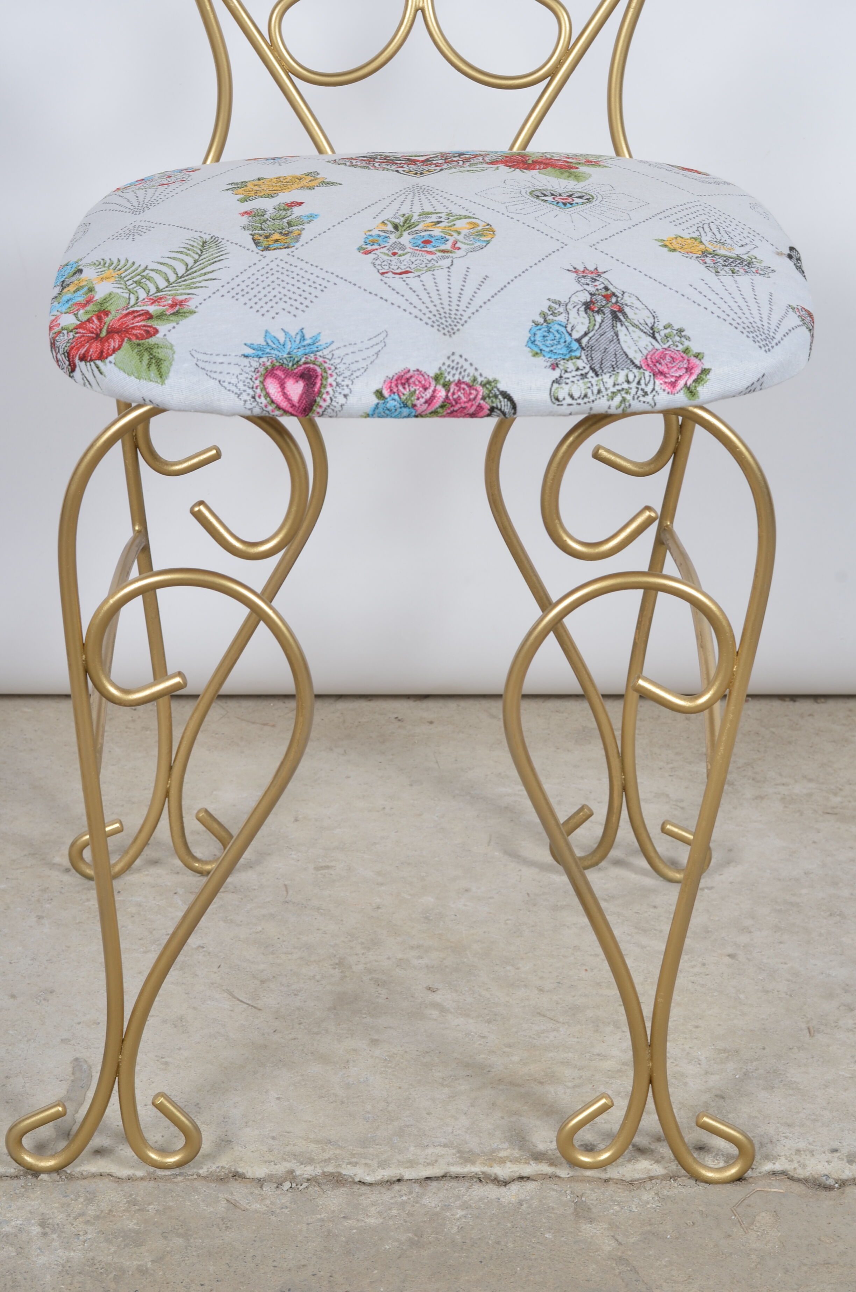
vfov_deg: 27.0
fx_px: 2687
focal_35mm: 75
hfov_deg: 18.1
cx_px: 428
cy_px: 646
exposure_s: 1/125
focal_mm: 50
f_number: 10
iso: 100
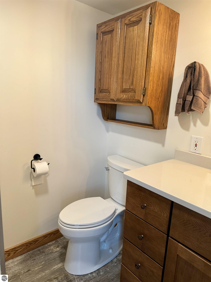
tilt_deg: -8.4
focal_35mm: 24
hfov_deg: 56.8
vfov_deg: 71.6
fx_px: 195
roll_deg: -3.0
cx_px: 106
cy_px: 141
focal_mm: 6.76
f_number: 1.78
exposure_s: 1/120
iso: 200
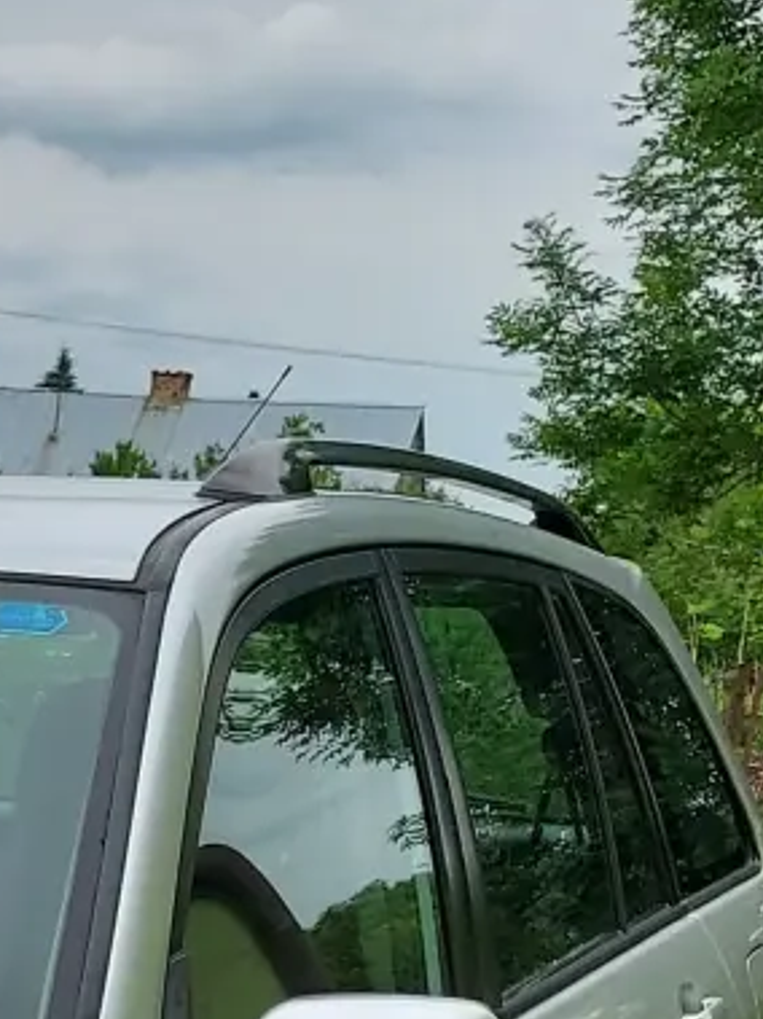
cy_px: 1141
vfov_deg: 17.5
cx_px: -685
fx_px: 3176
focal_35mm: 108
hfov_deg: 12.3
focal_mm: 4.6
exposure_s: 1/583
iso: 40
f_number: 1.8
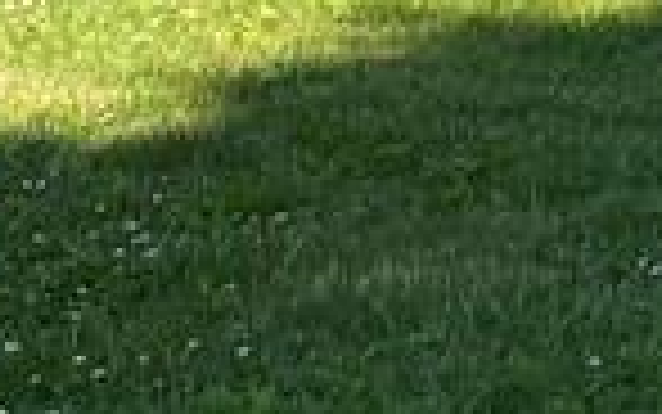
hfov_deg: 9.6
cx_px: 1594
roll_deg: +0.3
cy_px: -868
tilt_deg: -2.0
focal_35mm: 192
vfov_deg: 6.2
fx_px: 3465
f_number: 1.8
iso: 32
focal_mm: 4.25
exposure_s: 1/852
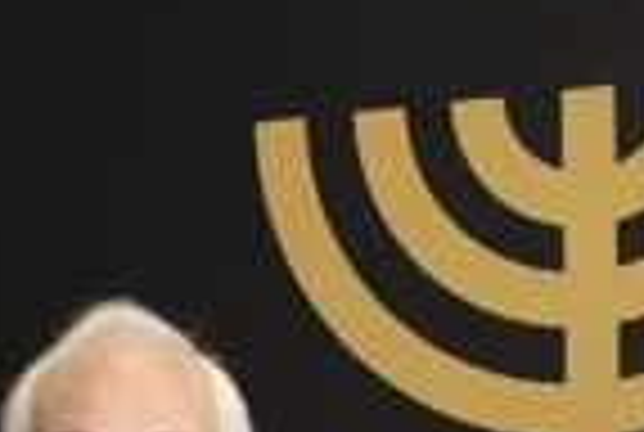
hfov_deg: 11.9
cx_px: 901
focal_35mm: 166
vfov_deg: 7.9
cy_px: 878
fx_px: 2976
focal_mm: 11.51
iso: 2000
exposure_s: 1/160
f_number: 2.8
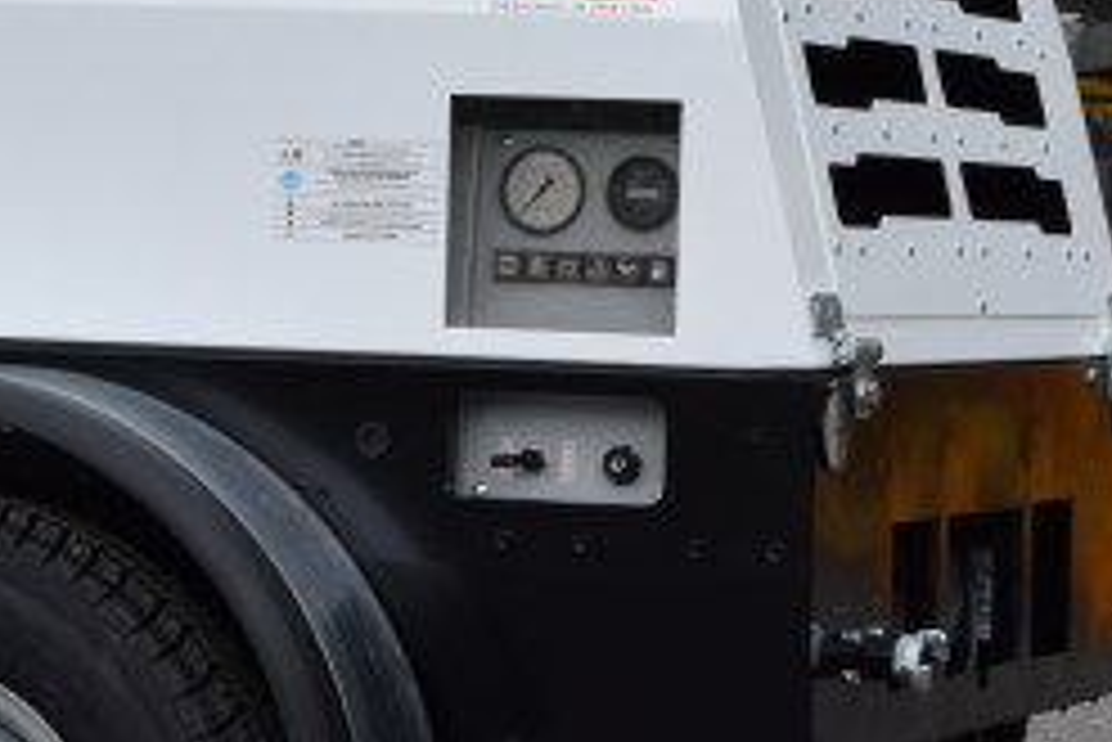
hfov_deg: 10.3
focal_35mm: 199
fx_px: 6150
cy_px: 268
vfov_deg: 6.9
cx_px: 788
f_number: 8
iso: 200
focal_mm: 32
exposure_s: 1/250
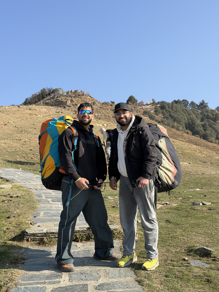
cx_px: 111
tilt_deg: +9.3
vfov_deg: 38.9
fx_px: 413
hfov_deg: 29.7
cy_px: 143
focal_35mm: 49
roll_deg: +1.0
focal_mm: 6.76
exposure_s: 1/2762
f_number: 1.78
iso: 64
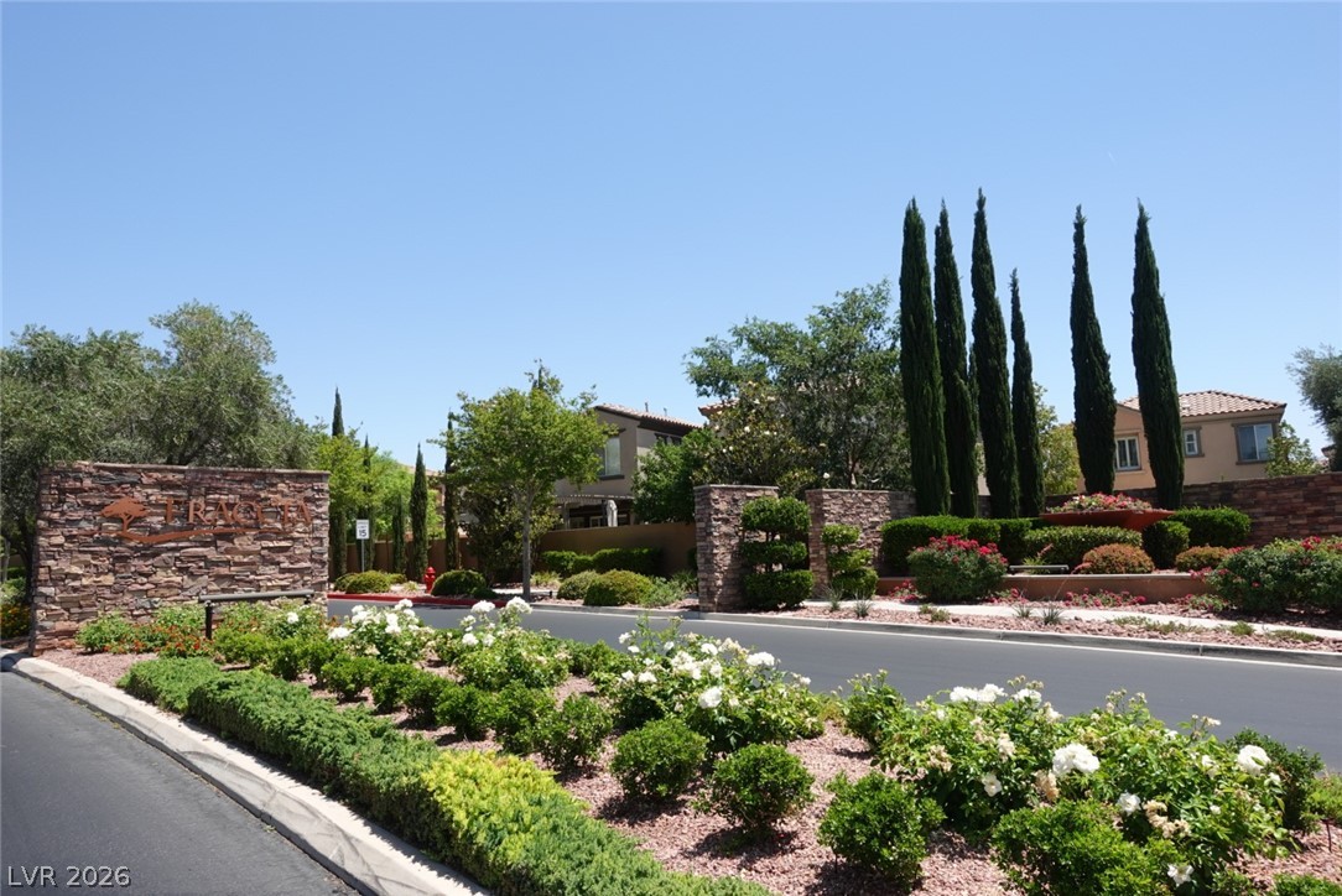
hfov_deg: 73.7
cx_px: 671
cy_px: 448
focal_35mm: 24
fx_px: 895
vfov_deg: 53.2
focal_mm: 9.4
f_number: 5.6
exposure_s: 1/400
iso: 125
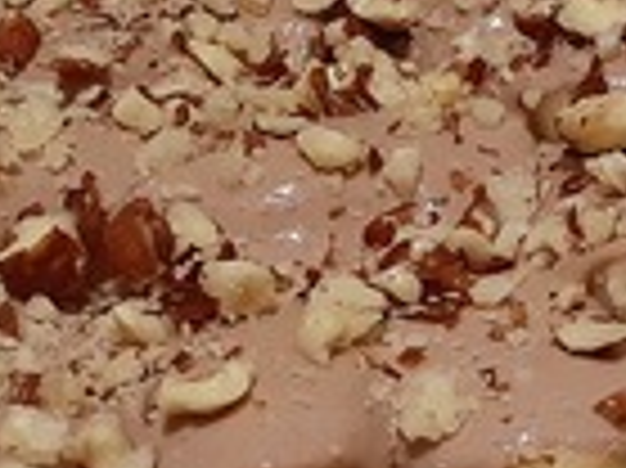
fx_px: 2421
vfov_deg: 10.9
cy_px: 482
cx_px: 495
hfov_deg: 14.7
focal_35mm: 134
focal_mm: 3.6
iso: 320
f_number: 1.9
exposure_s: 1/25
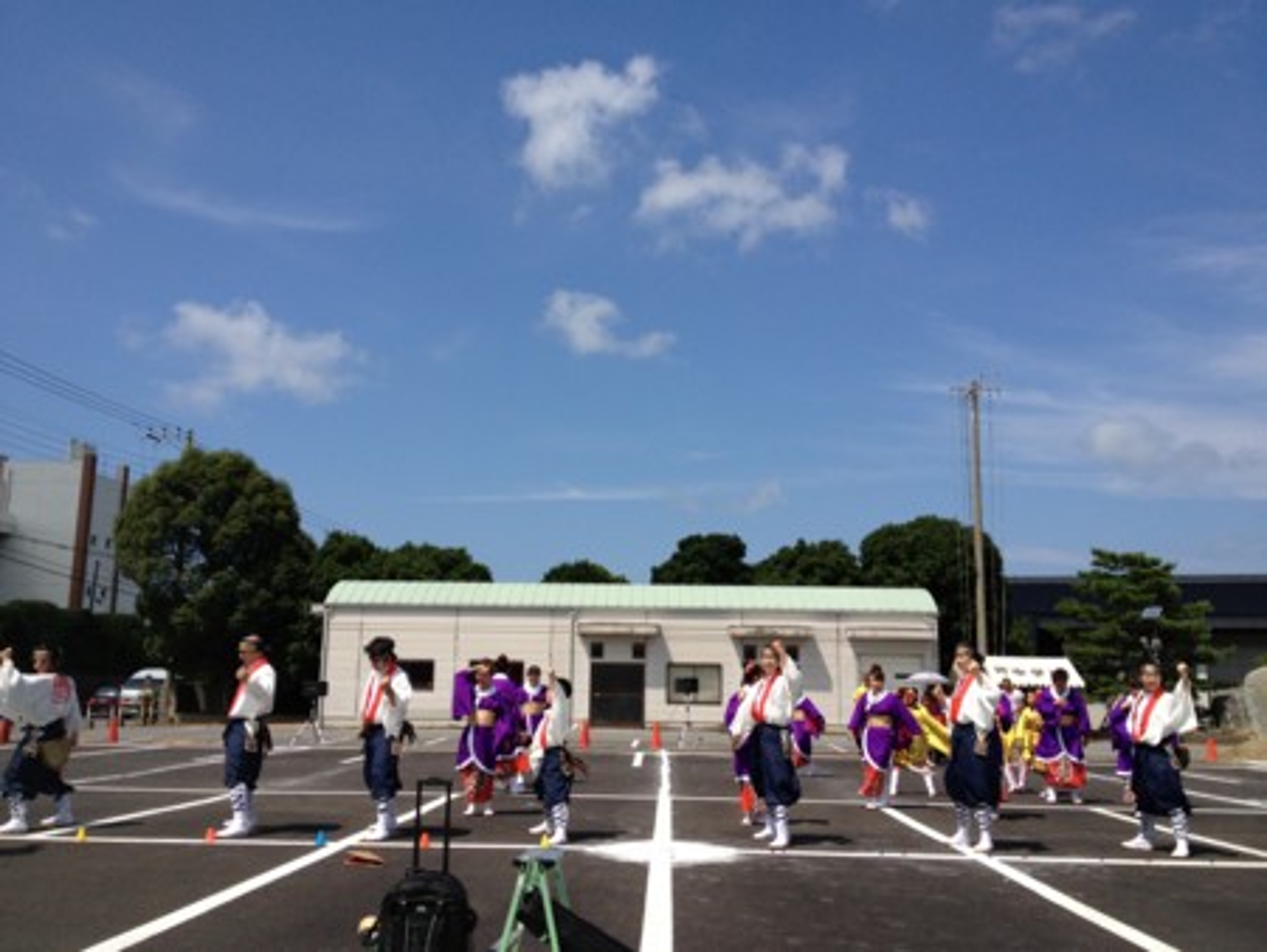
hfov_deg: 52.6
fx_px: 1282
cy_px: 476
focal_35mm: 35
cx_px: 634
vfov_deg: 40.7
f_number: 2.4
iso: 64
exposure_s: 1/2304
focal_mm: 4.28
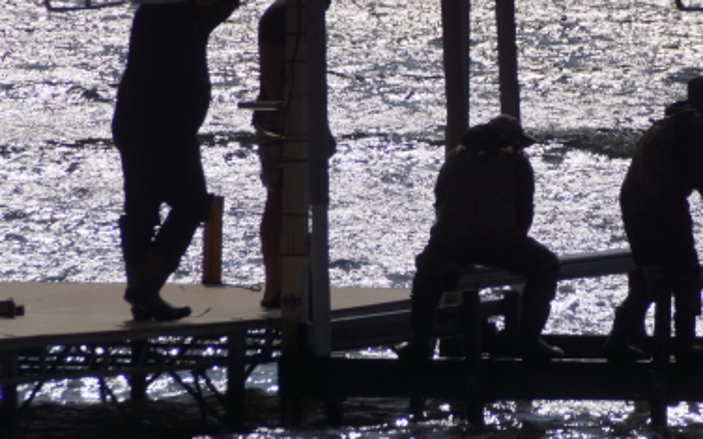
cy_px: 73
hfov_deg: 2.1
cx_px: 523
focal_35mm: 1016
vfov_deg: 1.3
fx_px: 19466
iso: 100
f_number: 9
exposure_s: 1/800
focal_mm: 250
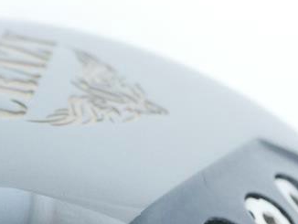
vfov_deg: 7.5
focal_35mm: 196
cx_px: -35
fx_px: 1689
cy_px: 254
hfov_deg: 10.0
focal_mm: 25
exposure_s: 1/50
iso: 1600
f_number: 4.5
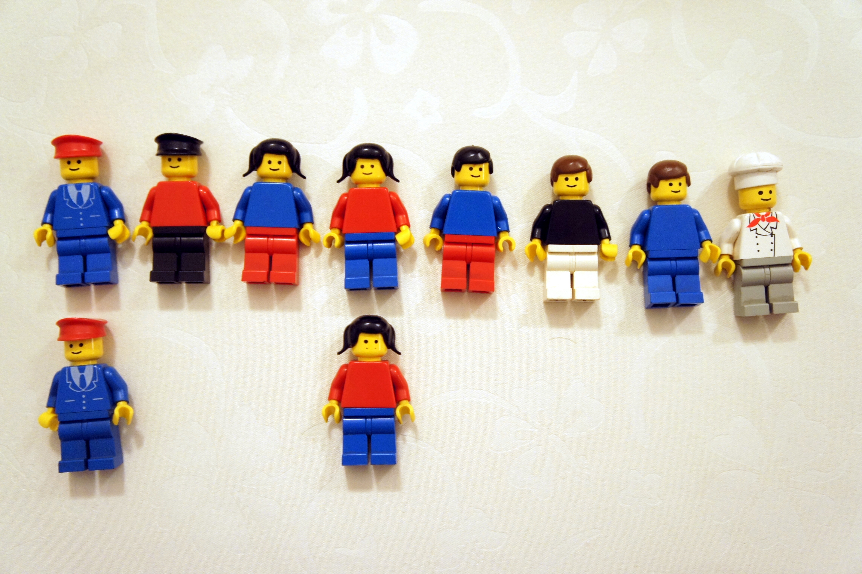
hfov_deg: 48.0
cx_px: 431
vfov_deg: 33.0
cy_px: 287
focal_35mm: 40
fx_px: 969
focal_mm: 27
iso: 1600
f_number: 4
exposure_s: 1/25
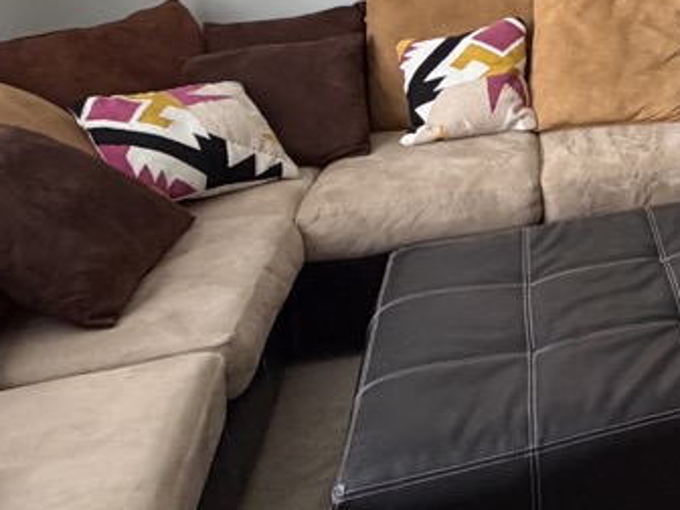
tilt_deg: -6.3
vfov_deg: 26.3
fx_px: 982
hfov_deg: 29.9
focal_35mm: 50
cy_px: -85
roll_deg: +1.8
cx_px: 901
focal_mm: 2.22
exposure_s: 1/108
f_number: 2.2
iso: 320
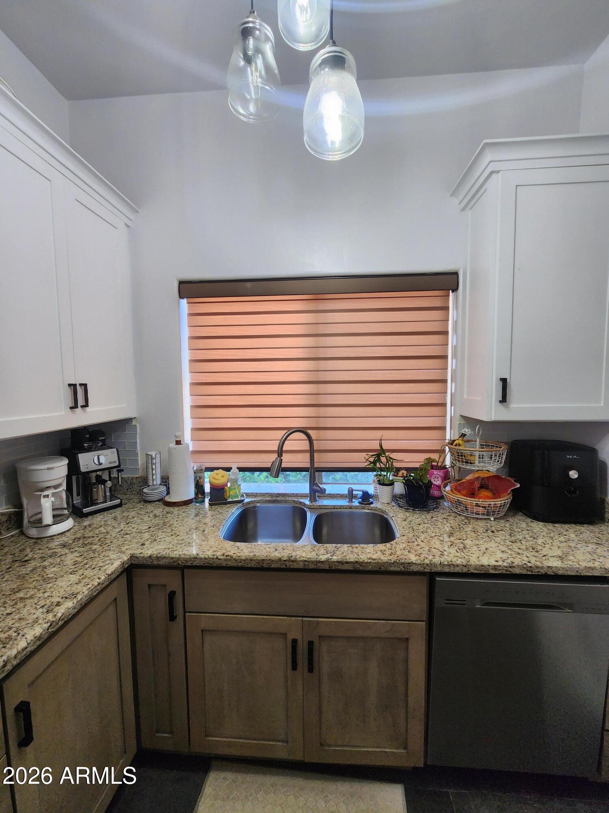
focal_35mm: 13
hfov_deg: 89.9
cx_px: 304
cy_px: 406
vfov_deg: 106.2
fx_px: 305
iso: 160
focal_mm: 2.2
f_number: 2.2
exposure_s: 1/60
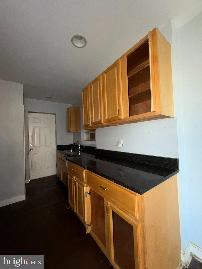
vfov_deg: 102.1
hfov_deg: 85.7
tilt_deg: +1.8
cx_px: 101
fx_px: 109
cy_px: 134
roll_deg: +2.1
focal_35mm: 14
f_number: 2.2
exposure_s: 1/60
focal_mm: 2.22
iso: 160
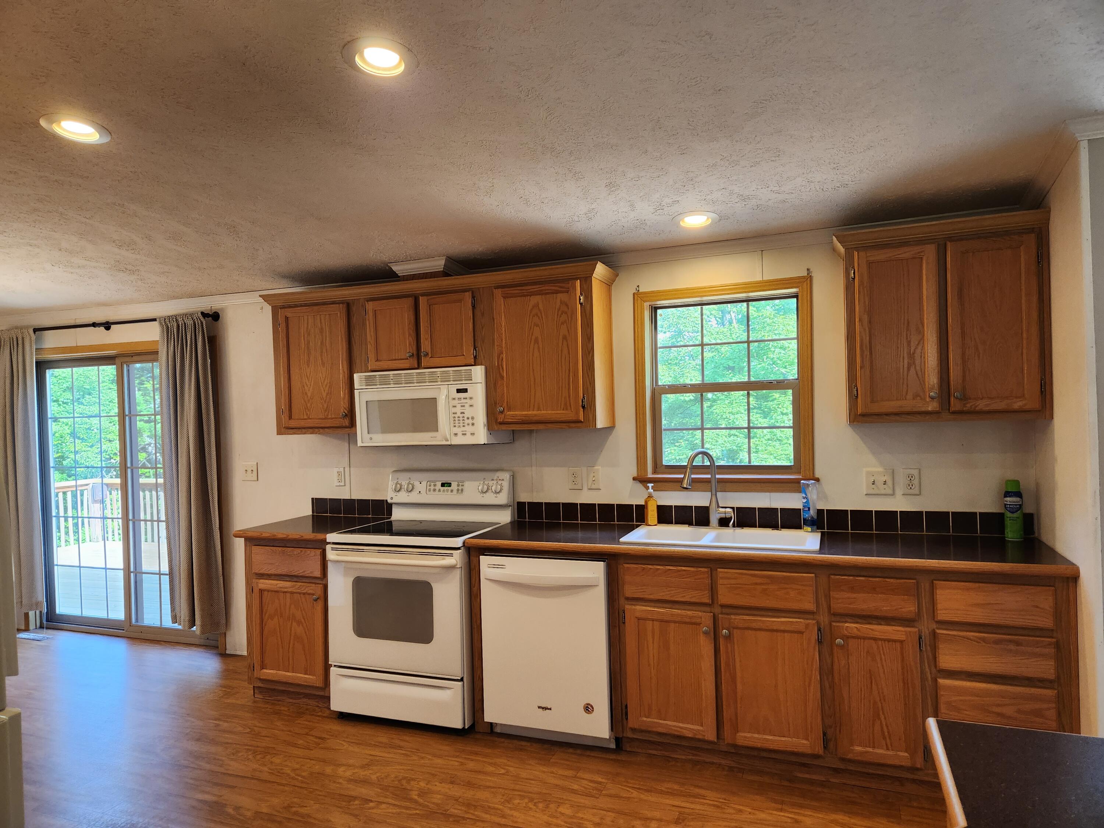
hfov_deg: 73.9
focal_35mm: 23
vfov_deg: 58.9
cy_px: 414
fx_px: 734
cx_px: 552
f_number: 1.8
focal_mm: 5.4
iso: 160
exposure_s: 1/120
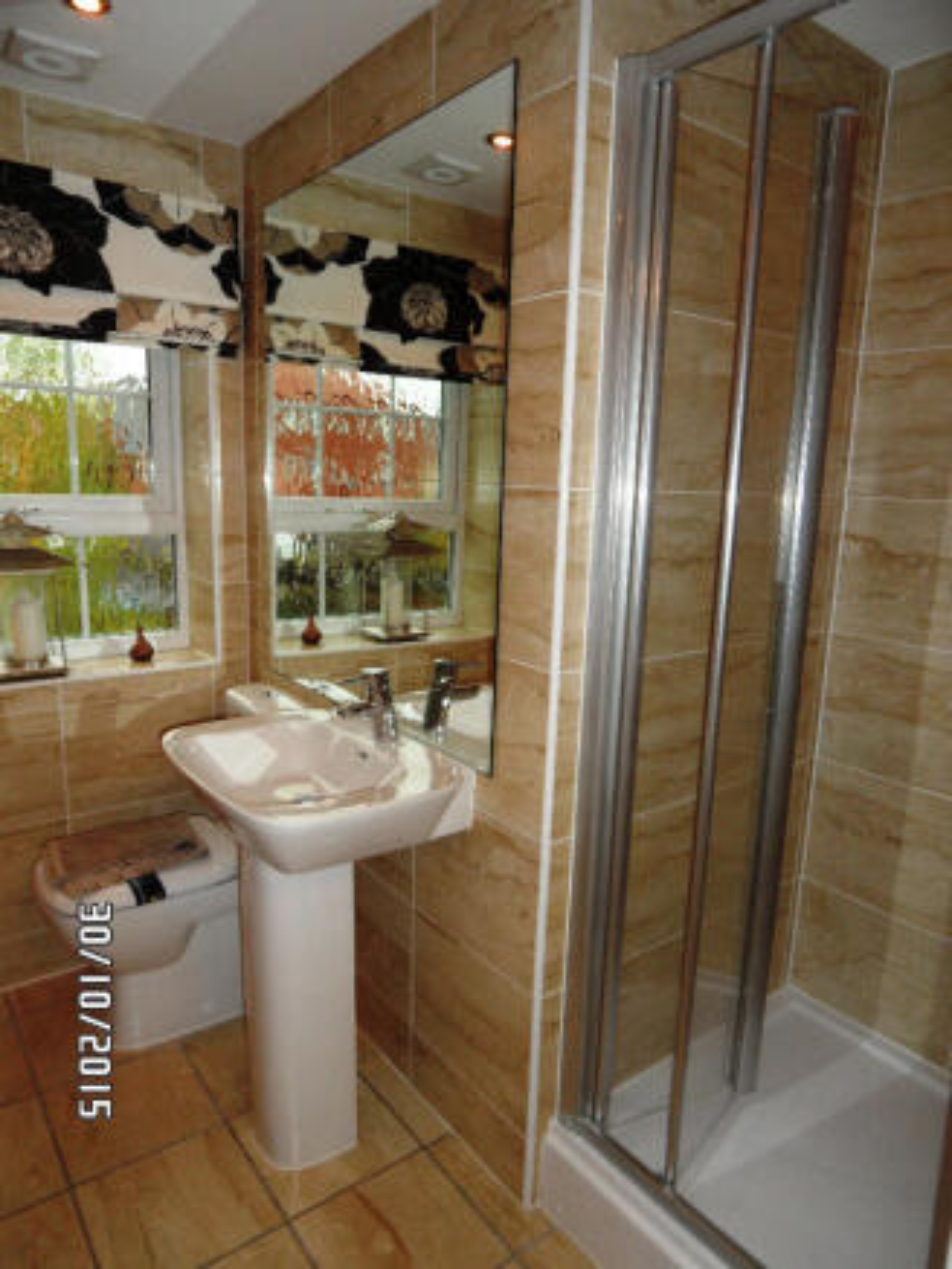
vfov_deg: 79.0
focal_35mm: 21
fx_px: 770
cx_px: 476
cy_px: 634
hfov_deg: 63.5
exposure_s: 1/30
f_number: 3.4
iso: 100
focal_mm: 3.6
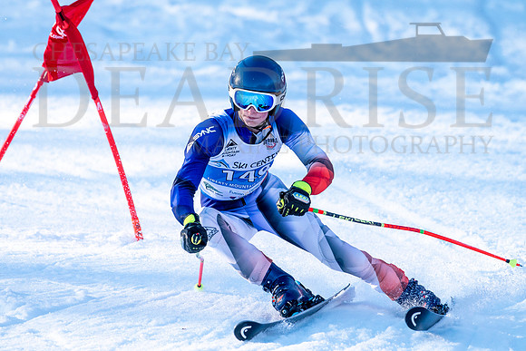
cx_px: 225
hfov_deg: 3.2
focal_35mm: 640
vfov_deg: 2.1
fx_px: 9358
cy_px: 151
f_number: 8
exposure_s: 1/2000
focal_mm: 560
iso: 1250
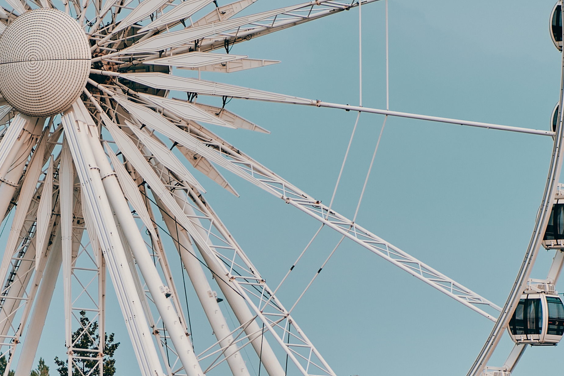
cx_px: 104
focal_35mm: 417
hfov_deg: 4.9
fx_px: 6532
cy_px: 464
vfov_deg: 3.3
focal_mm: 85
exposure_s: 1/1000
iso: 250
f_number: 2
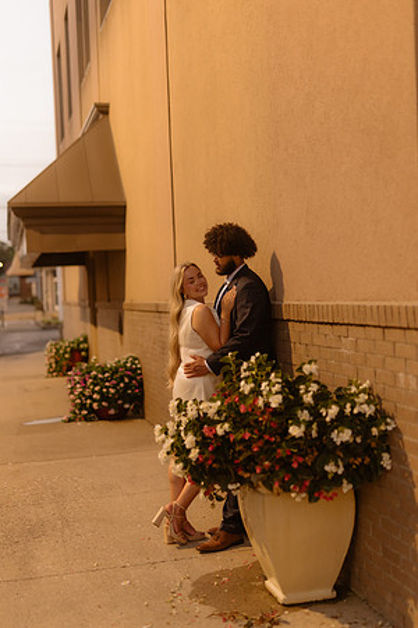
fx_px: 871
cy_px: 314
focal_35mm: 50
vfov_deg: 39.6
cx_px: 209
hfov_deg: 27.0
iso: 640
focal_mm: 50
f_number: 1.4
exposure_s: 1/160
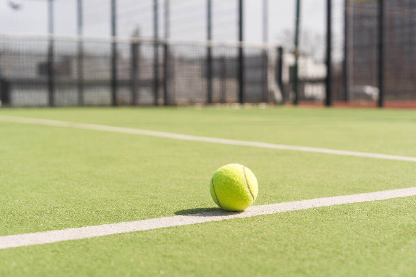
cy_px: 138
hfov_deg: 39.6
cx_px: 208
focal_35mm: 50
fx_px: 578
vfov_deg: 27.0
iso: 100
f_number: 5
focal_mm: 50
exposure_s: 1/1250
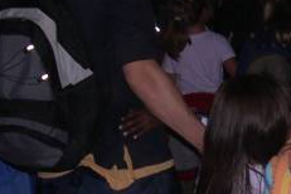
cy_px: 157
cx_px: 295
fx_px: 1107
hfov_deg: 14.7
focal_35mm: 137
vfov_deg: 10.0
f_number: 2.8
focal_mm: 8
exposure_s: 1/60
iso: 111
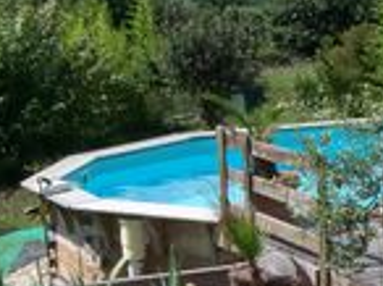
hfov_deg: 13.1
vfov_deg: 10.2
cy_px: 247
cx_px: 535
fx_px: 1591
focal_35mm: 144
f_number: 3.5
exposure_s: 1/1250
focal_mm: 6.2
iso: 100
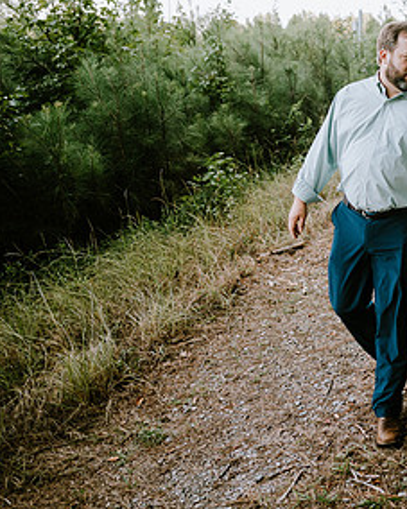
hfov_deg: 29.0
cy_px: 175
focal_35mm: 46
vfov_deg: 39.9
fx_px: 693
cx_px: 470
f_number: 2.2
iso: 320
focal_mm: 24
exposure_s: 1/320
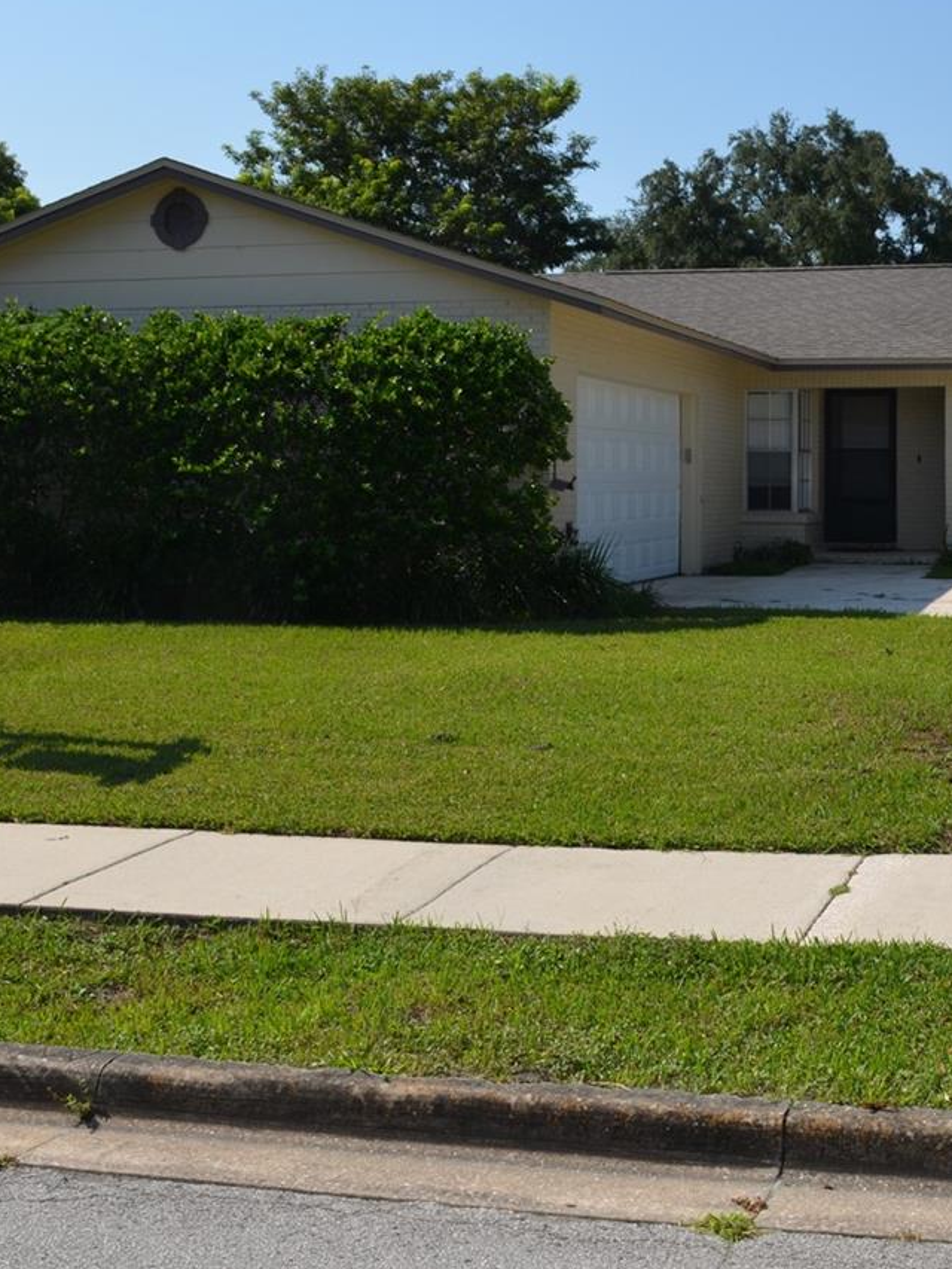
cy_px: 486
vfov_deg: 35.4
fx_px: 1980
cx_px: 757
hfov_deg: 26.6
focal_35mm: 54
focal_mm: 20
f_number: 8
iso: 100
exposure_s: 1/250
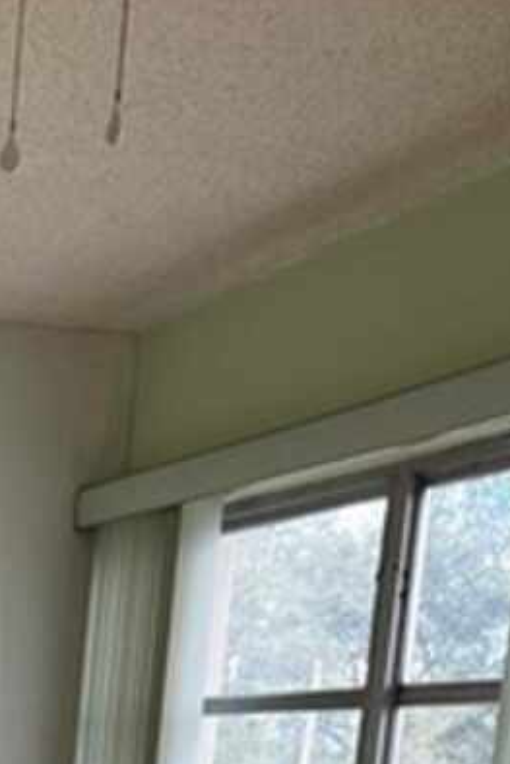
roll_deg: -2.8
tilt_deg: -12.9
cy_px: 1417
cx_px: -283
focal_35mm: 117
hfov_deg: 11.2
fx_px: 2484
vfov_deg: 15.0
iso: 40
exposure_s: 1/155
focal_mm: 5.7
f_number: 1.5
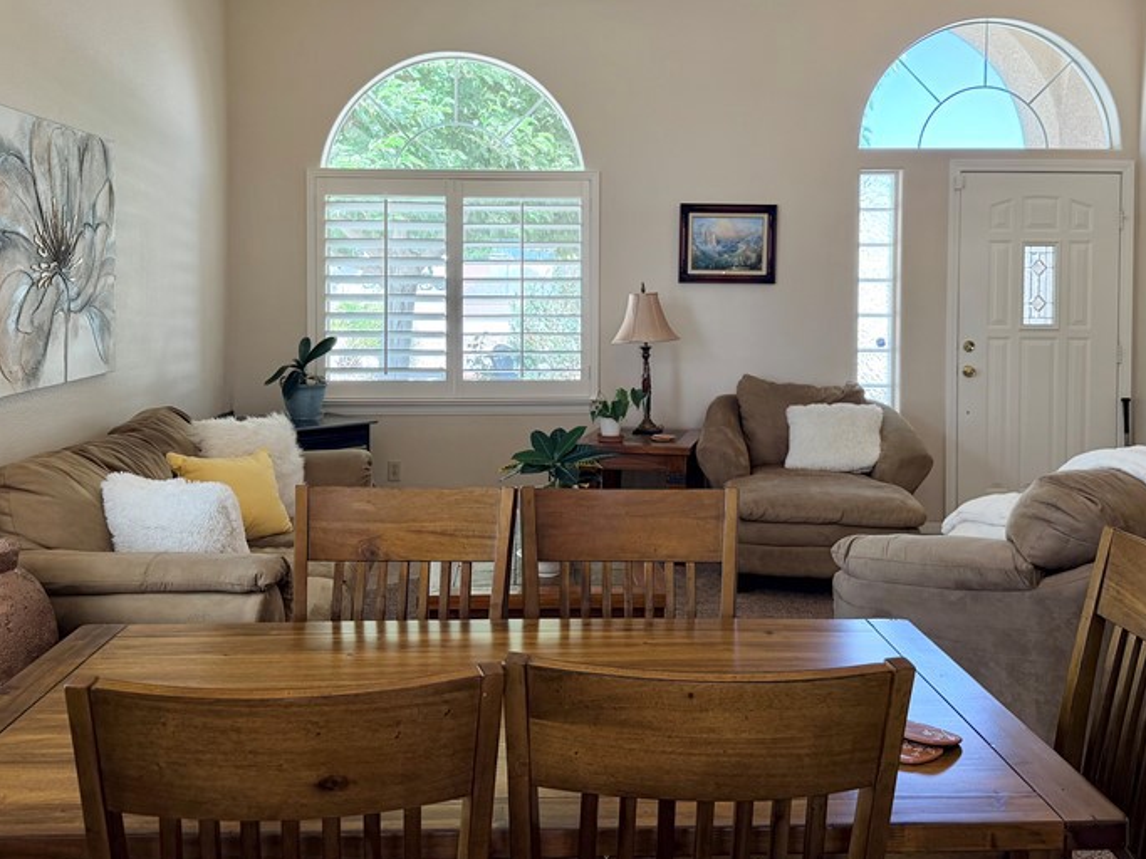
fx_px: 1192
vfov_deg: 39.4
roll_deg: -0.1
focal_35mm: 36
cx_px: 589
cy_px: 319
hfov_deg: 51.4
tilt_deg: -1.3
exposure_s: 1/172
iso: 80
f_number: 1.78
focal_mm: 6.76
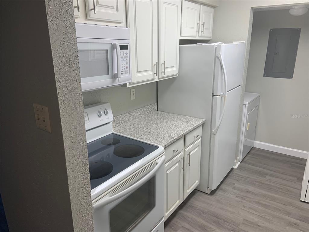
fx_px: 232
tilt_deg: -17.6
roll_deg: +0.8
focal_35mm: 26
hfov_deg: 67.3
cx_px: 154
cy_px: 116
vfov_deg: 53.1
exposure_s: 1/120
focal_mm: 4.25
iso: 64
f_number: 1.8
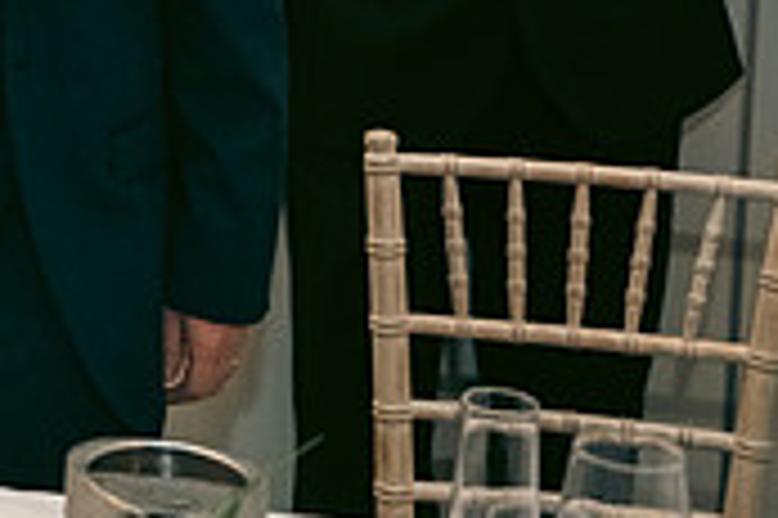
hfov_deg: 15.4
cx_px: -459
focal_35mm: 121
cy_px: -259
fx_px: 2612
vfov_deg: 10.9
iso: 2000
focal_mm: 36
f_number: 3.5
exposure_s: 1/160
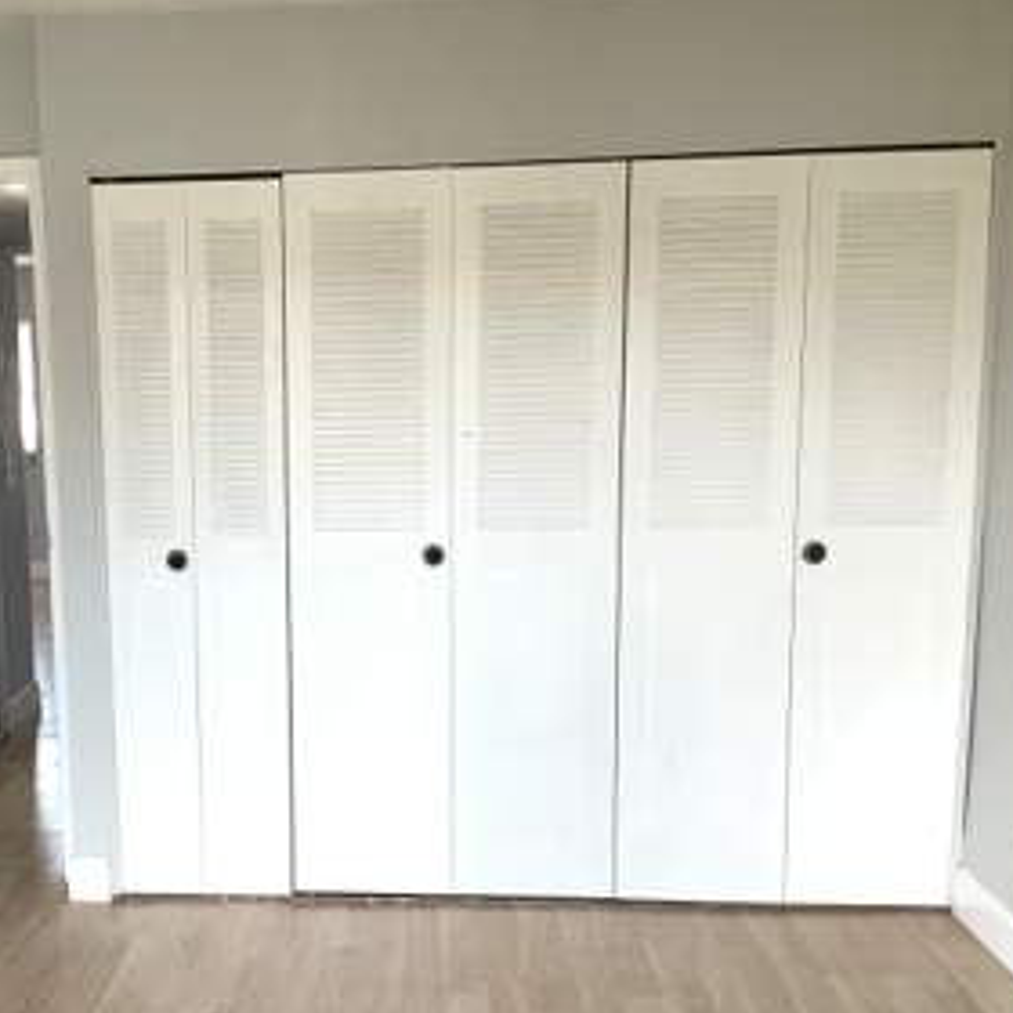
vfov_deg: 35.9
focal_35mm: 47
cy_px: 635
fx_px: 1556
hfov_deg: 35.3
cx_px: 257
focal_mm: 3.3
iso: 80
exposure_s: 1/60
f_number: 2.4
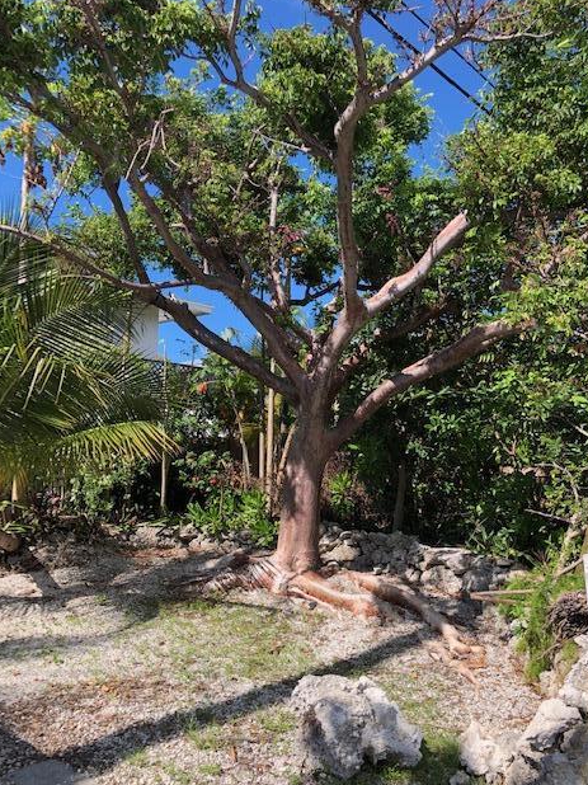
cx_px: 297
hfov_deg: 48.2
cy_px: 399
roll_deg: -1.4
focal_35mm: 29
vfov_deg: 61.7
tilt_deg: +5.0
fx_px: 657
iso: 20
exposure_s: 1/1080
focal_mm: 3.99
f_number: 1.8
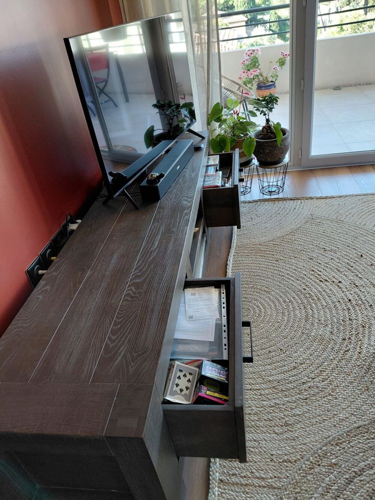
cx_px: 188
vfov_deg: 69.4
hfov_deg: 54.9
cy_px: 250
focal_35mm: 25
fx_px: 361
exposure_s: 1/120
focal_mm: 4.69
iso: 250
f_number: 1.8
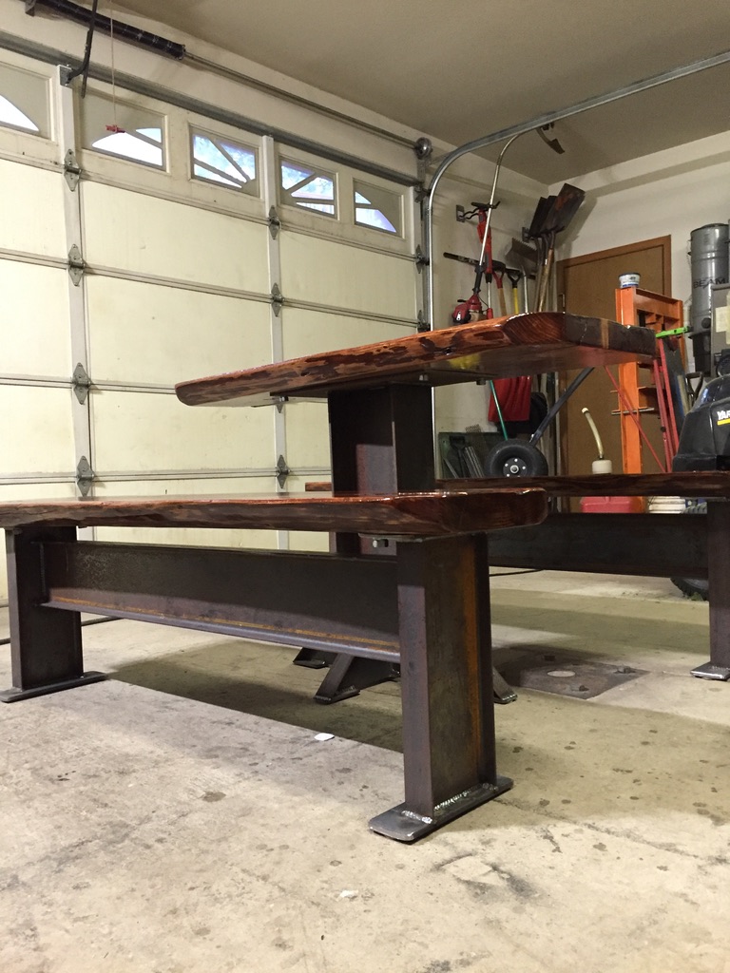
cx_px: 365
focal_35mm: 29
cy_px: 486
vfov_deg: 61.7
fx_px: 815
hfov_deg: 48.2
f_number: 2.2
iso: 250
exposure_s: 1/15
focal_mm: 4.15
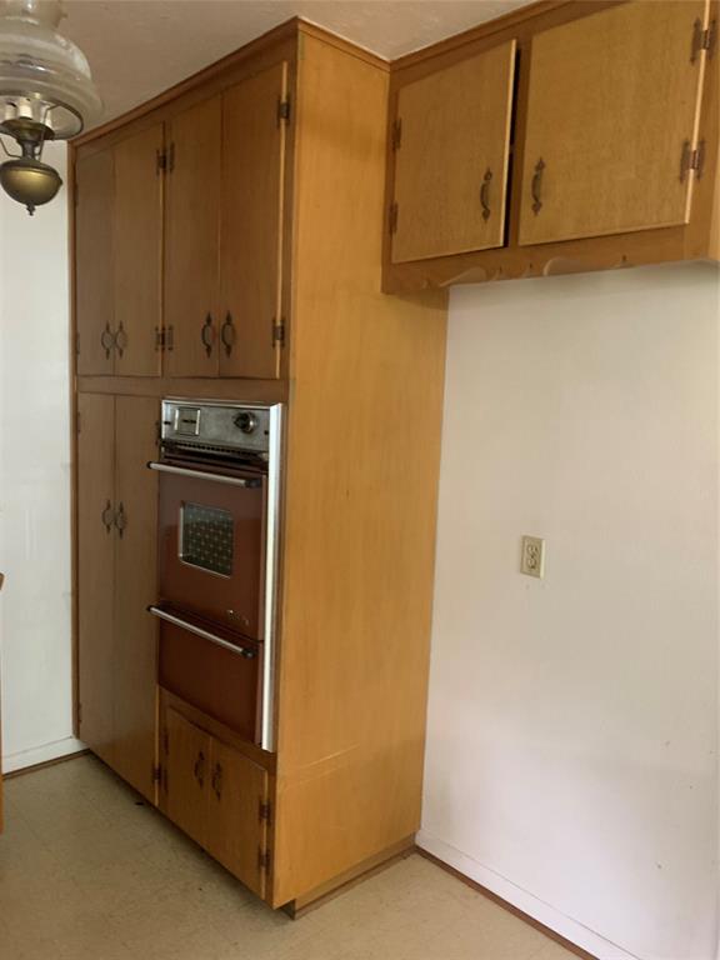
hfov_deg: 53.1
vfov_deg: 67.3
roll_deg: -3.0
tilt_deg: -7.4
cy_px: 480
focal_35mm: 26
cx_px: 360
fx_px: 721
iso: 500
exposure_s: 1/30
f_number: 1.8
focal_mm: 4.25
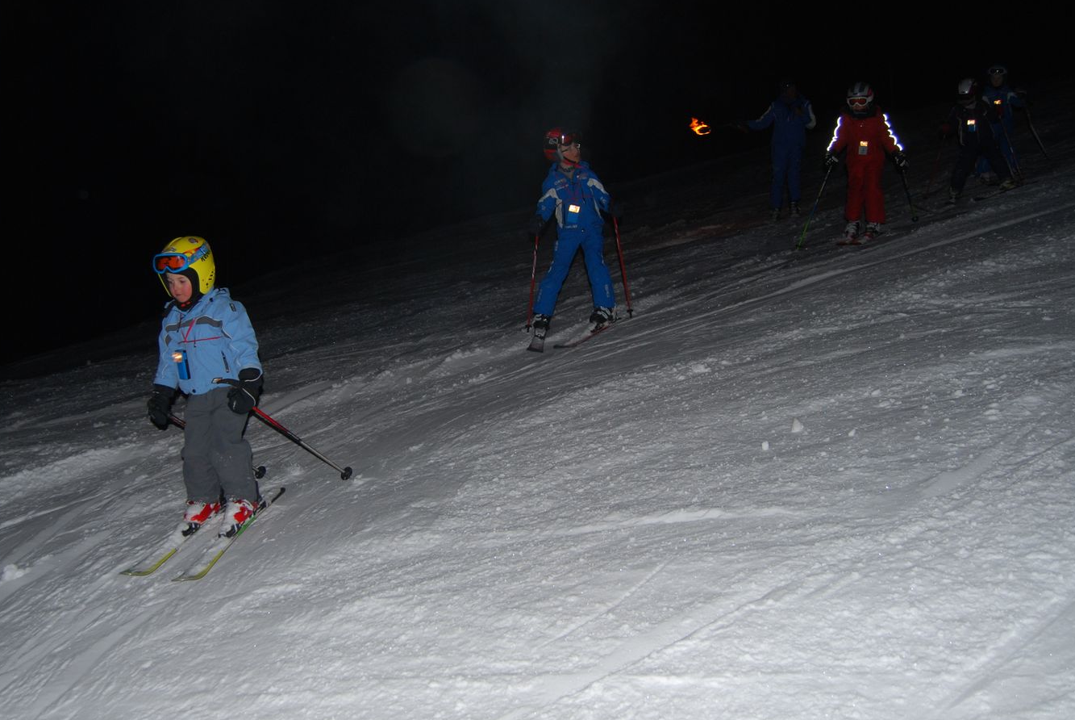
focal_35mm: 36
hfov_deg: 52.9
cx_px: 465
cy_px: 333
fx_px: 1076
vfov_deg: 36.9
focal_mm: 20
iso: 200
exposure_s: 1/60
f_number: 3.8
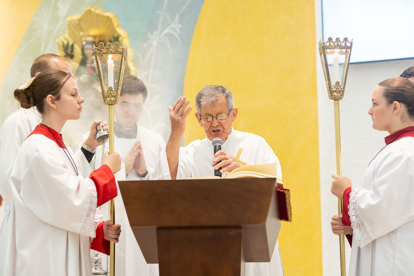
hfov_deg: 23.9
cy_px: 138
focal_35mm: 85
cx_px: 207
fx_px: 978
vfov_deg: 16.1
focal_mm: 85
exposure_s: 1/200
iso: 2000
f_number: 3.2
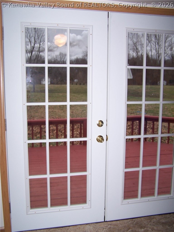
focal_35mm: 38
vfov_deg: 49.0
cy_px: 116
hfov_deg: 37.7
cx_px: 87
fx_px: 255
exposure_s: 1/60
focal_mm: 6.3
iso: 80
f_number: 2.8
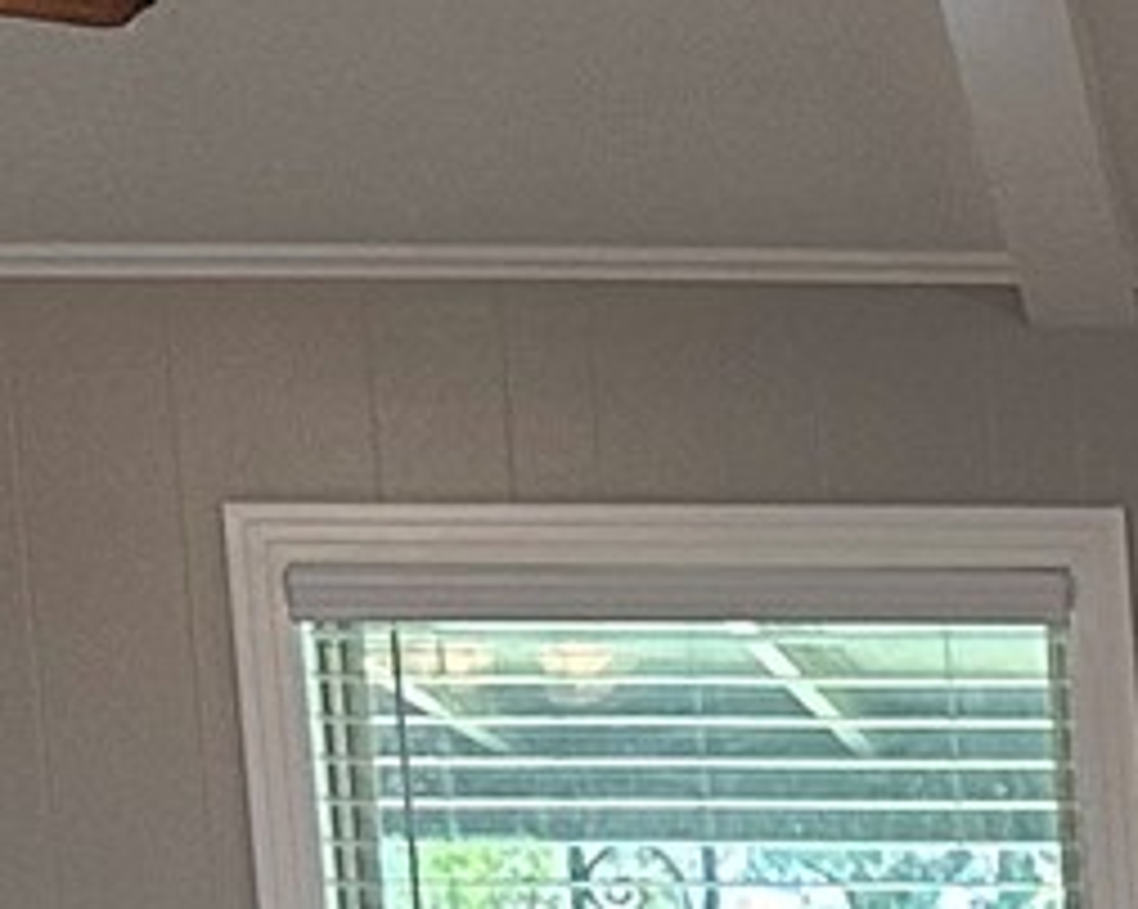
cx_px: 2627
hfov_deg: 9.2
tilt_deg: -12.7
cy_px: 2466
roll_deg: +0.6
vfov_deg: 7.4
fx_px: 6394
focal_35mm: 190
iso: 250
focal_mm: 6.86
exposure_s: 1/60
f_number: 1.78
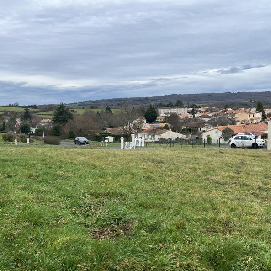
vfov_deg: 52.5
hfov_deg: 52.3
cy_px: 135
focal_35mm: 31
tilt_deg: -7.8
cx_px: 159
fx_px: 275
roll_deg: +1.5
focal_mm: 5.1
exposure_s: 1/1175
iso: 50
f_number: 1.6
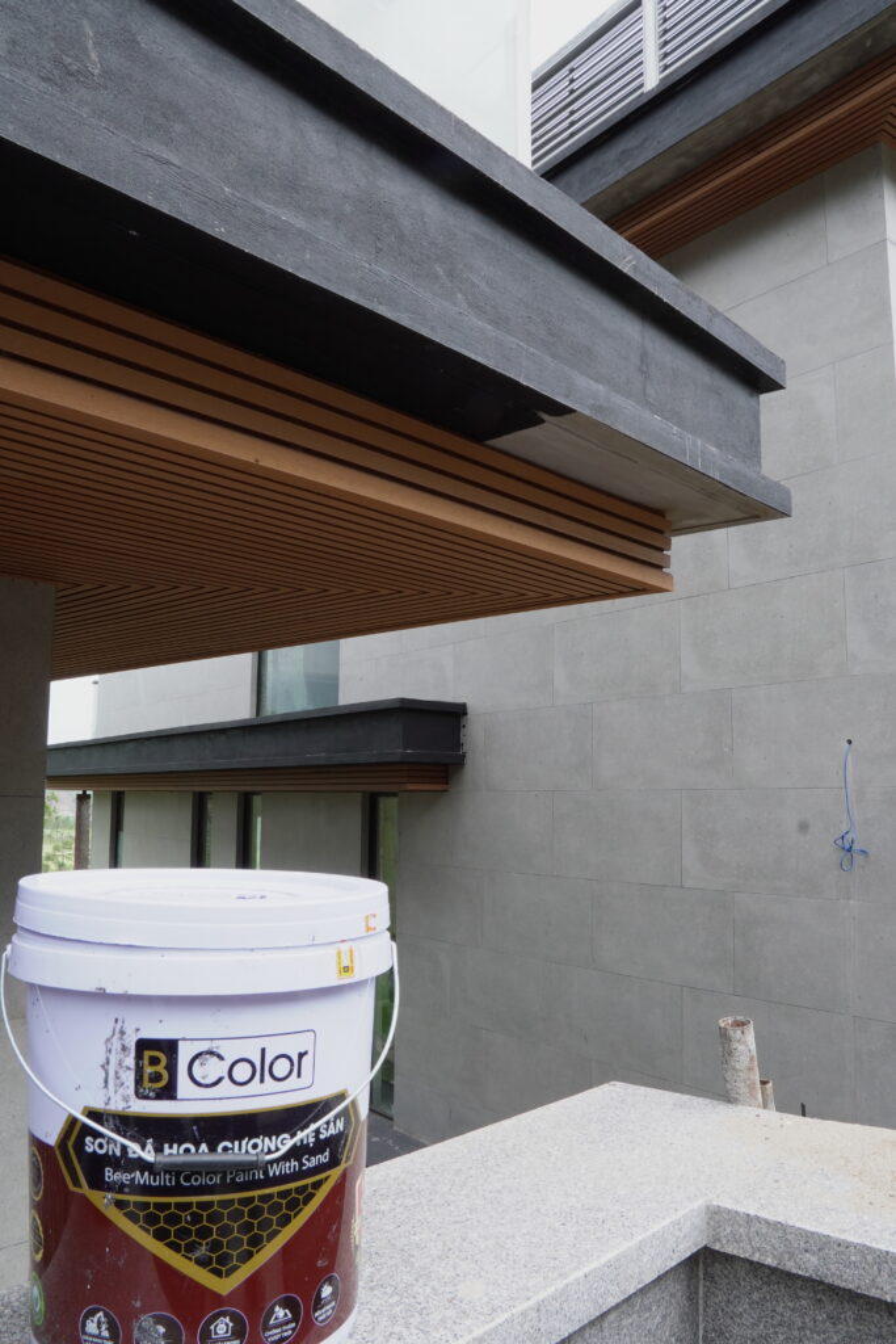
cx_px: 448
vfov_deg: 70.4
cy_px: 672
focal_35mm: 26
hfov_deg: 50.4
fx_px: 952
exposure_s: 1/40
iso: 250
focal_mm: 17
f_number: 16
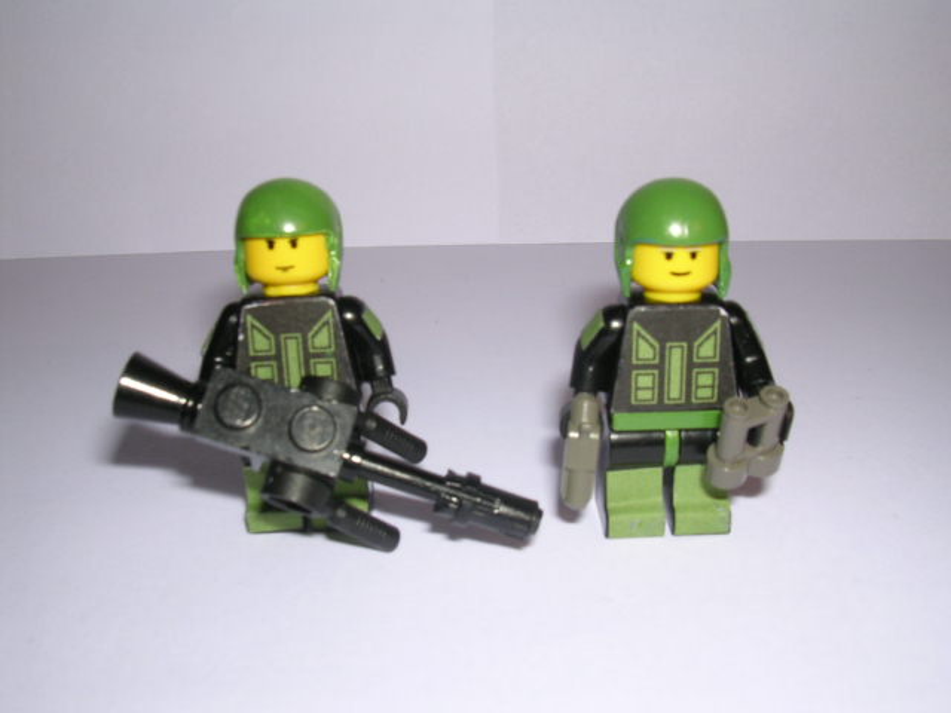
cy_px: 356
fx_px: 1044
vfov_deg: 37.7
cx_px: 476
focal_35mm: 38
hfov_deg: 49.0
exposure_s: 1/60.1
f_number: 5.6
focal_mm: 5.8
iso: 100
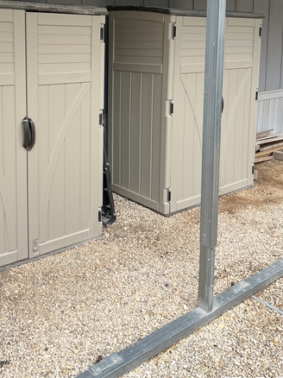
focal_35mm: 38
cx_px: 87
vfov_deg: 47.7
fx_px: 415
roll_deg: +2.4
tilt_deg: -6.5
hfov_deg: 37.2
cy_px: 109
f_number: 1.5
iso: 50
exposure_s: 1/2083
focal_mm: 5.7
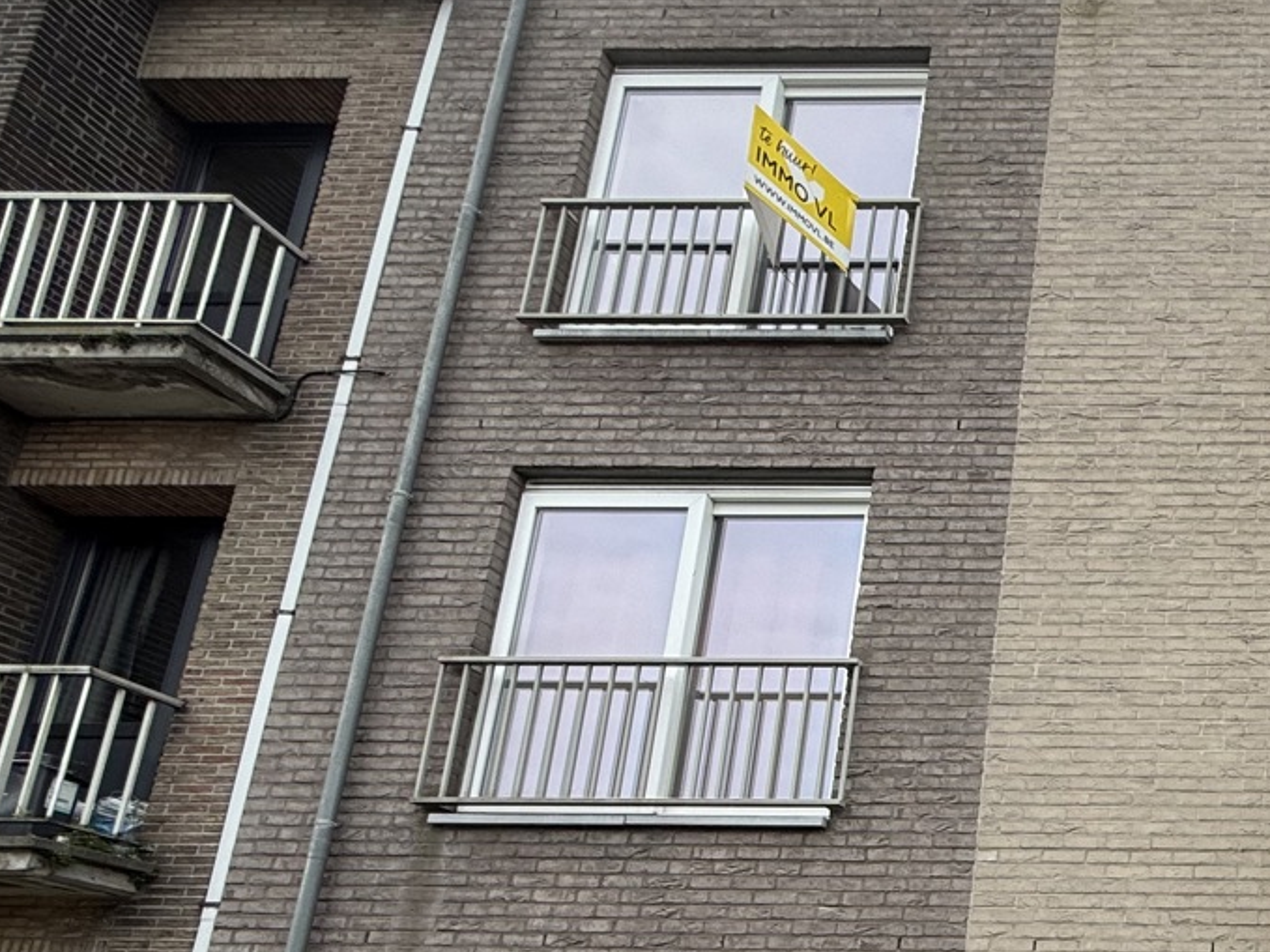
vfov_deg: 39.3
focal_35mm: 33
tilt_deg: +12.2
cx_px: 1446
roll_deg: -1.3
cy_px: 890
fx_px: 1210
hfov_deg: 41.8
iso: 50
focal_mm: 2.22
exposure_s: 1/535
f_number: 2.2
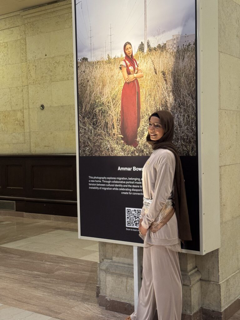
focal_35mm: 48
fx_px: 444
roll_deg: +1.3
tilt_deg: -2.0
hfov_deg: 30.3
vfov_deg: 39.7
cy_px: 160
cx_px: 120
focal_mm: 6.76
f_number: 1.78
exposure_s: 1/60
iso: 200
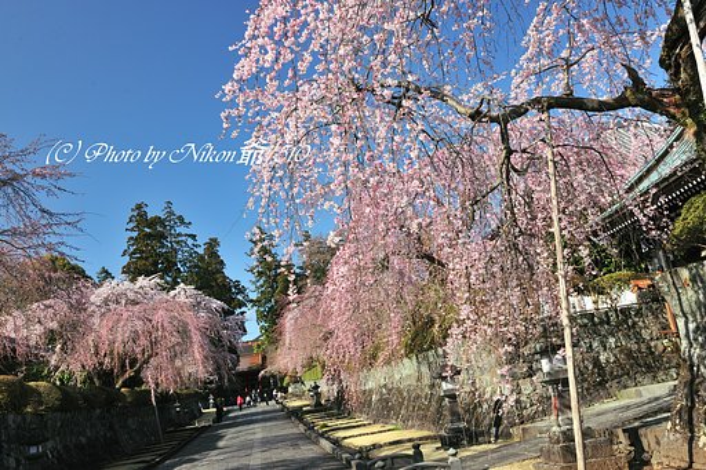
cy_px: 235
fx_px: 706
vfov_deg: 36.8
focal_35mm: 36
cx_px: 353
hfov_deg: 53.1
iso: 200
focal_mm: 36
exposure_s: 1/60
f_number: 11
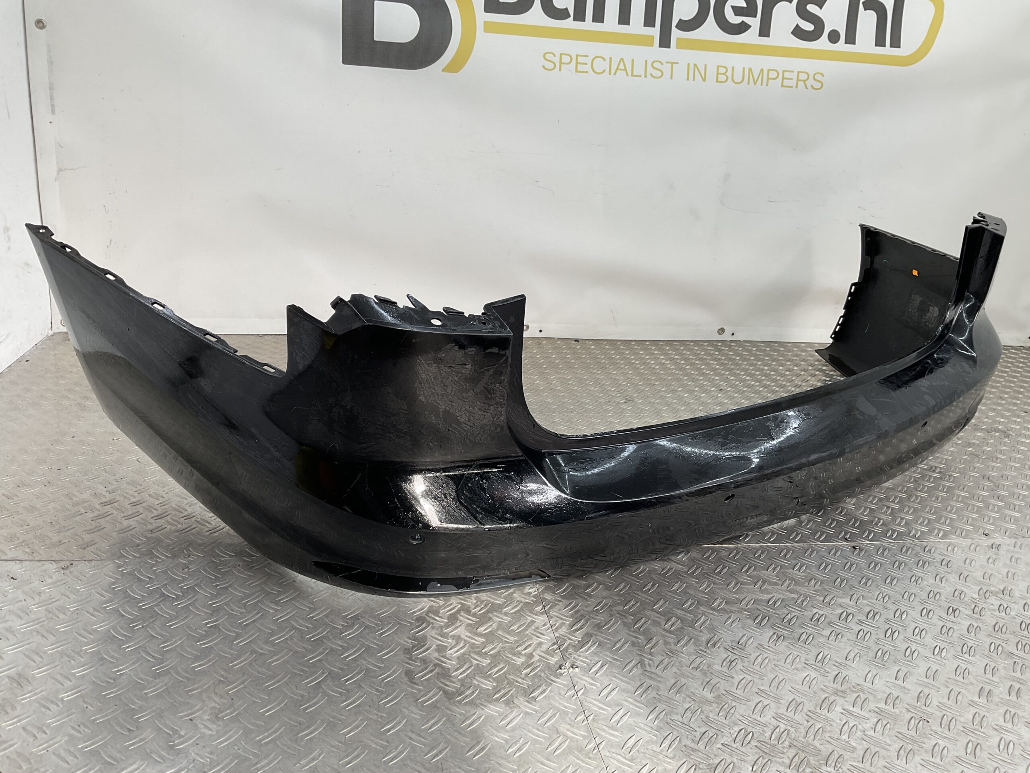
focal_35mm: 29
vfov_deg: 48.2
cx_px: 515
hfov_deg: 61.7
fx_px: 863
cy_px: 386
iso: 16
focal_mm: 3
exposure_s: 1/120
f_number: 1.8
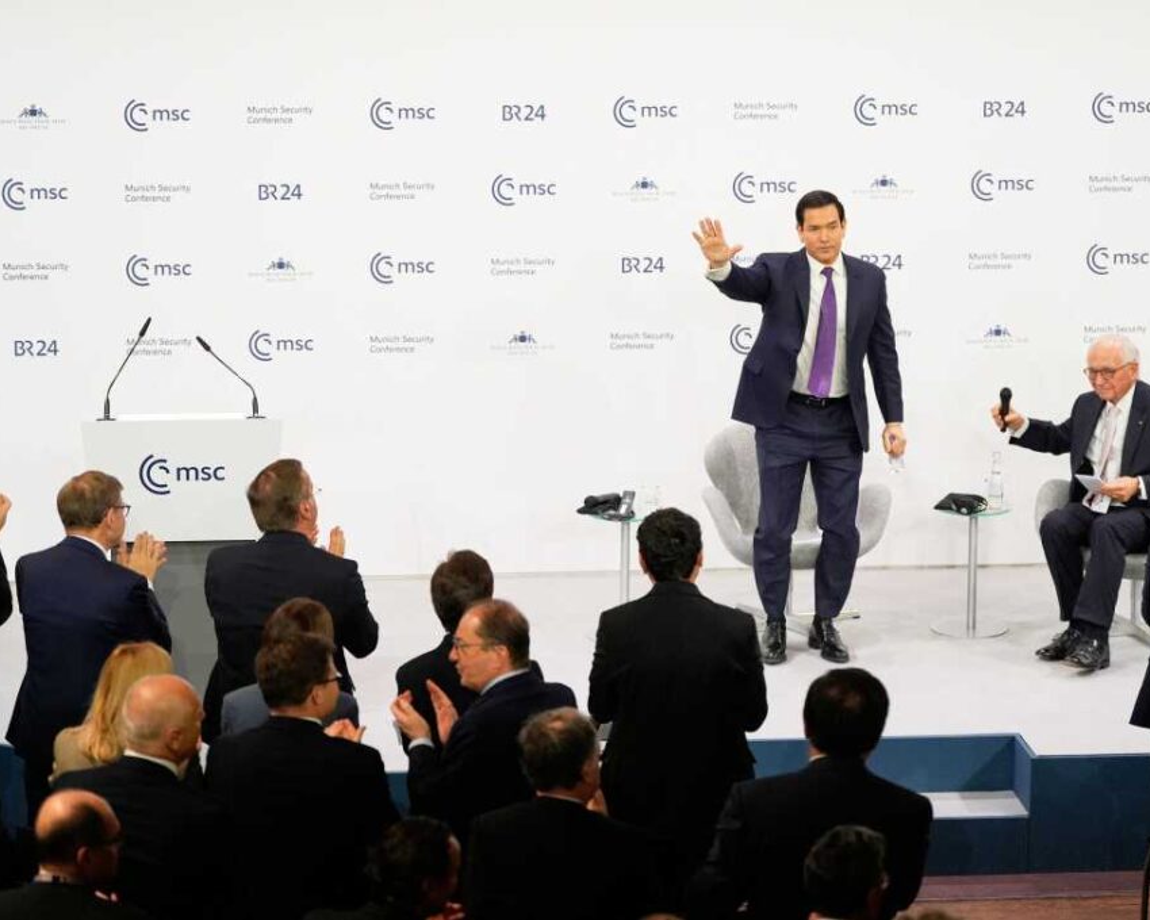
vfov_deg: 11.9
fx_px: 4425
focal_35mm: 130
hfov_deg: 14.8
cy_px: 460
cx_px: 603
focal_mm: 115
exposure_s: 1/500
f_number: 2.8
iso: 2000
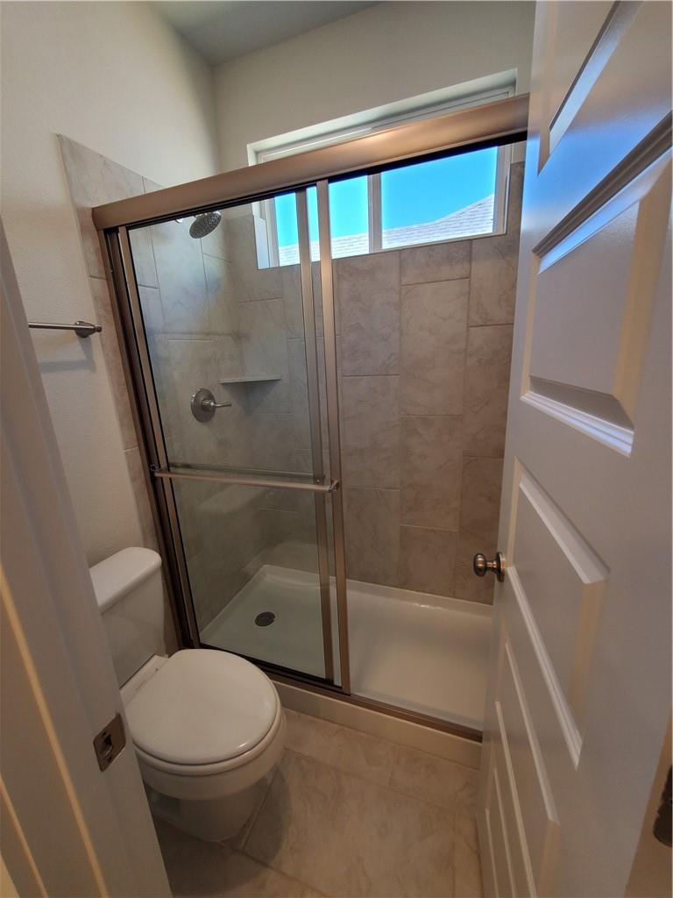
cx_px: 336
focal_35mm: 13
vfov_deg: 106.2
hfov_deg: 89.9
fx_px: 337
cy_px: 449
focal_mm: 1.8
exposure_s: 1/60
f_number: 2.2
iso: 100
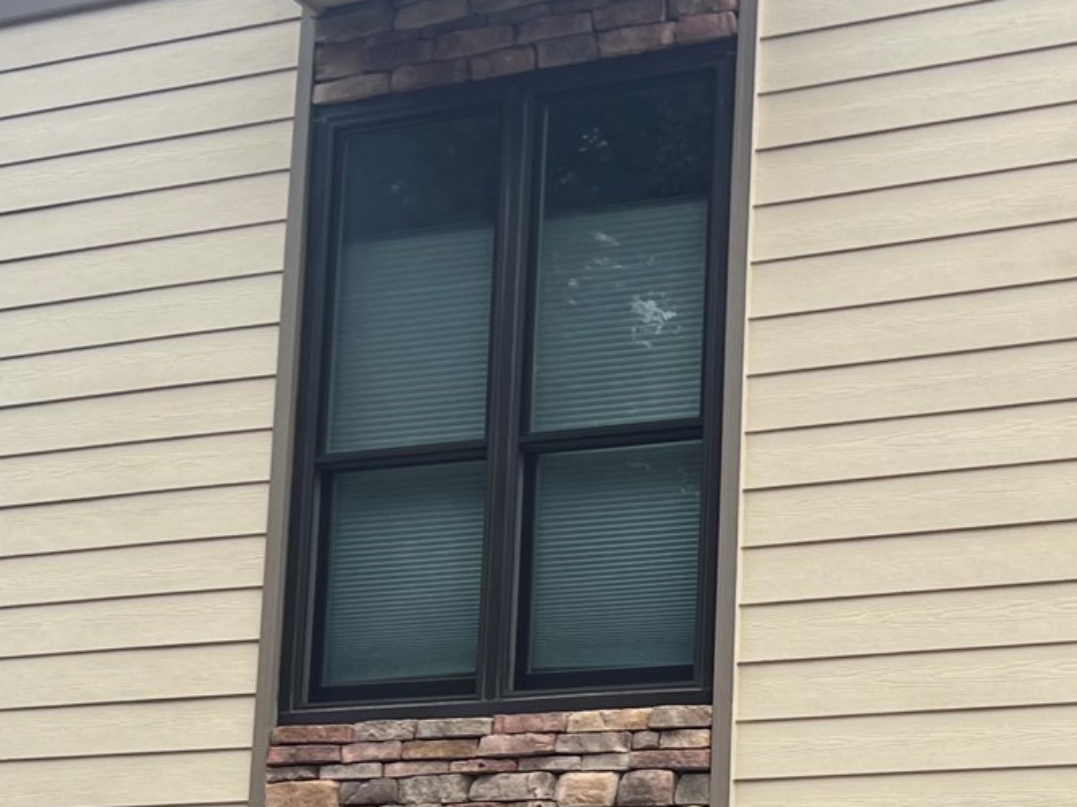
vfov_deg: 17.9
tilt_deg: +4.7
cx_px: 933
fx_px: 2488
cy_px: 831
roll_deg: -2.7
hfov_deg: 23.9
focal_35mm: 80
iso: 32
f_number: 1.5
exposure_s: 1/121
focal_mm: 5.7
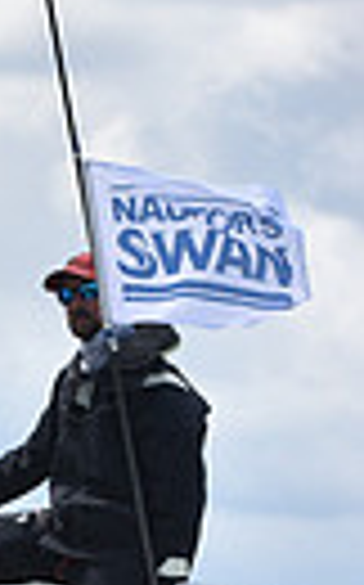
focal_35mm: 511
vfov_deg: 4.1
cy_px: 808
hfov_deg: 2.5
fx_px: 8129
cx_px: -935
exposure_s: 1/1000
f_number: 6.3
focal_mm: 112
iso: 250
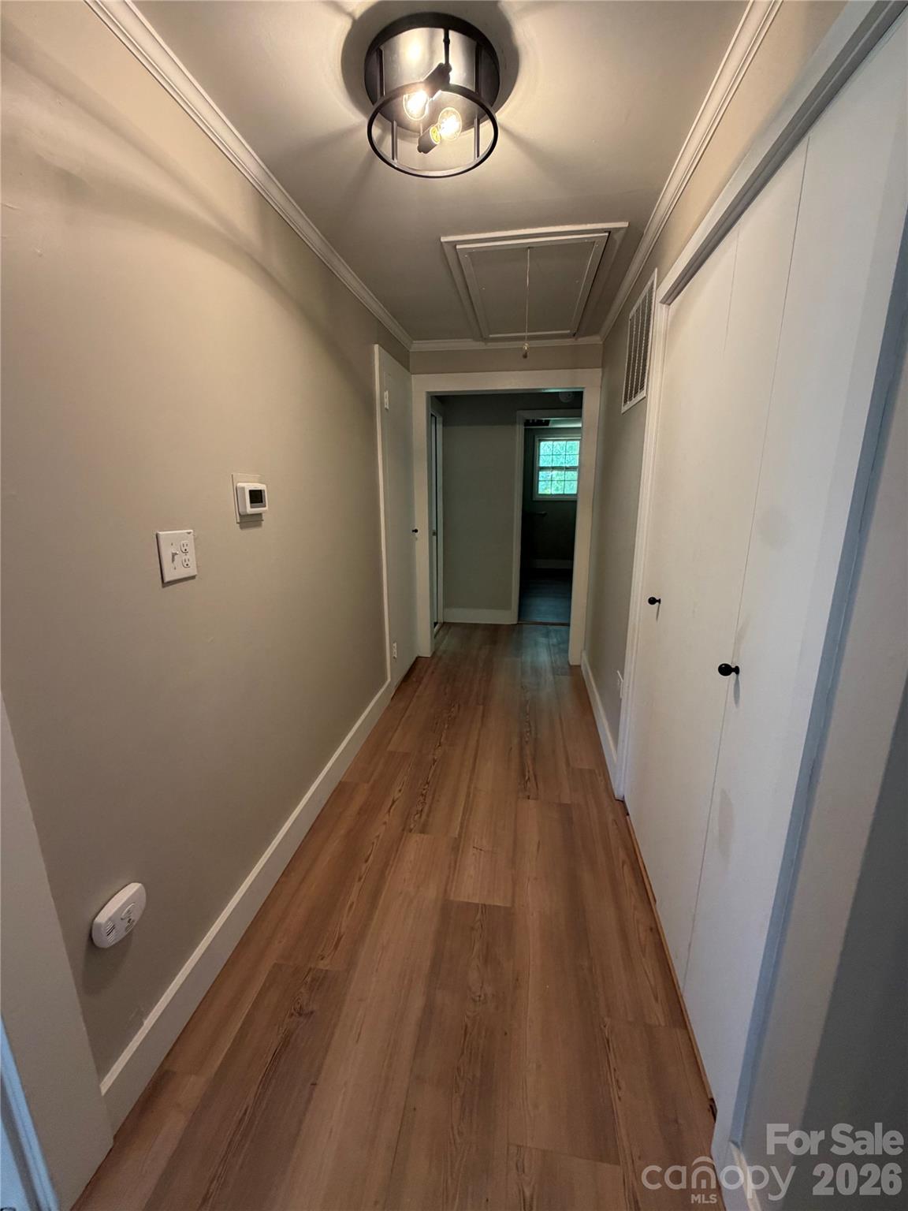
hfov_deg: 85.7
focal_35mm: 14
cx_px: 454
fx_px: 490
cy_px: 606
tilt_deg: -12.7
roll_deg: +0.6
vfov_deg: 102.1
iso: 250
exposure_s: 1/60
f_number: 2.2
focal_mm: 2.22
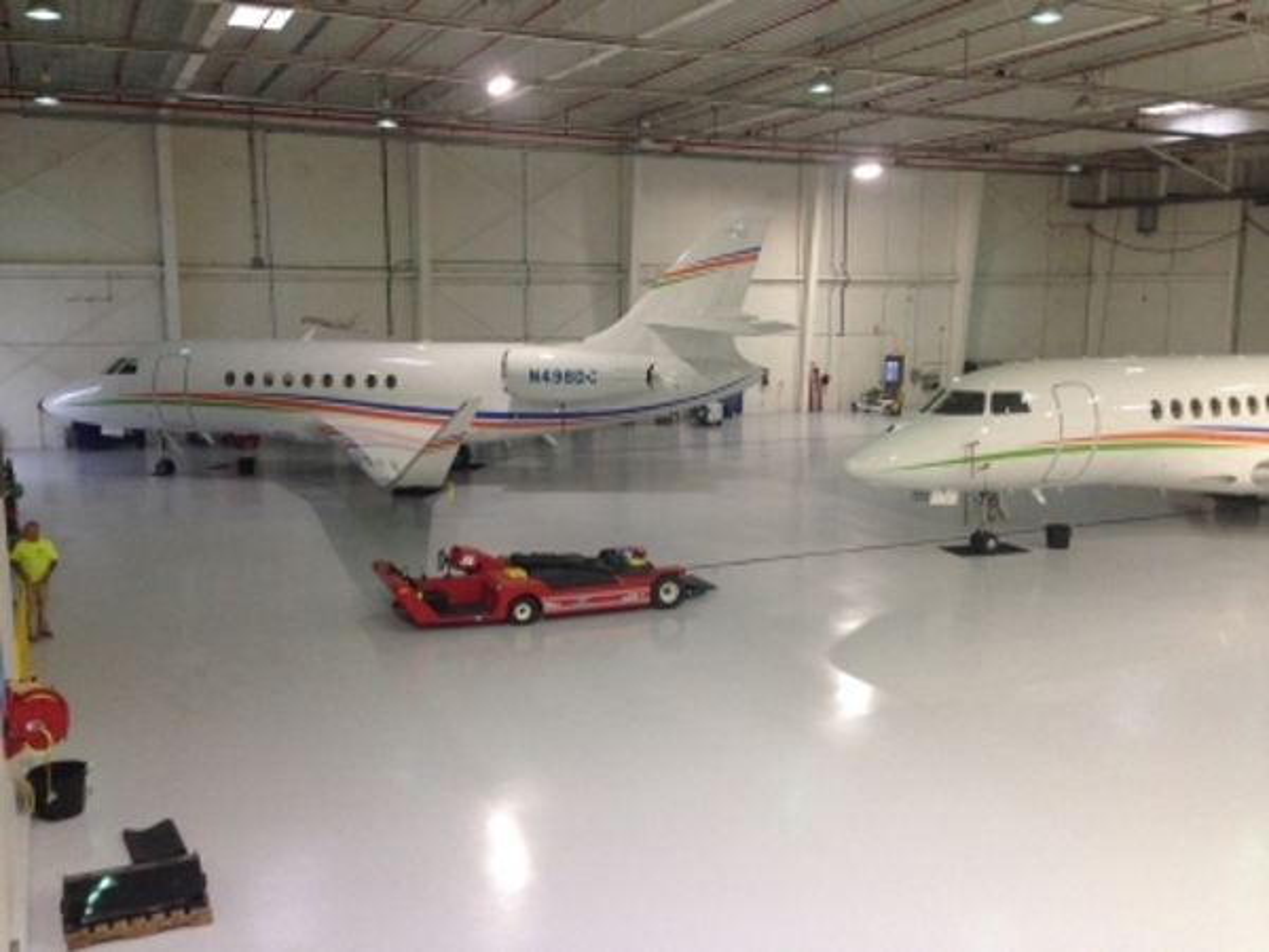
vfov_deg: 42.9
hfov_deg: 55.4
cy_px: 476
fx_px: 1210
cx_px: 634
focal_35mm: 33
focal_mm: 4.12
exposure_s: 1/20
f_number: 2.4
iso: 200
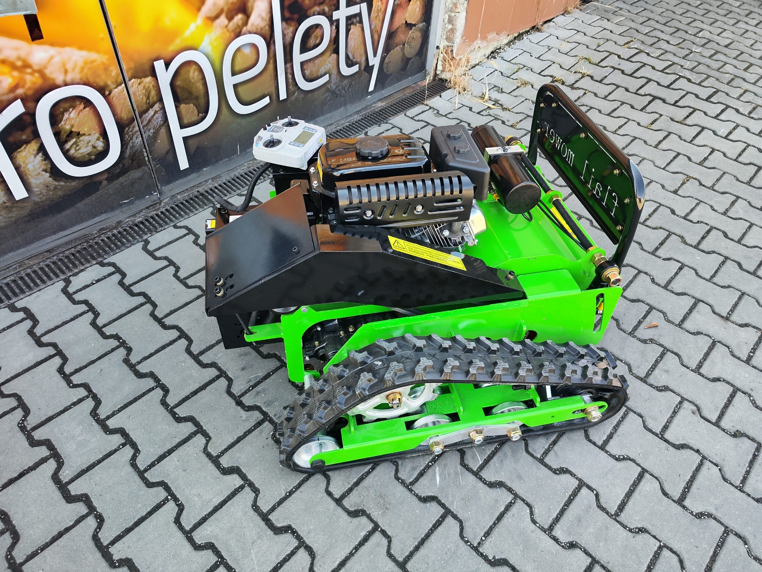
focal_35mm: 23
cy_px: 286
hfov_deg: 73.9
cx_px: 381
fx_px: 506
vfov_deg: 58.9
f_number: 1.69
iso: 58
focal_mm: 7.01
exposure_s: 1/100
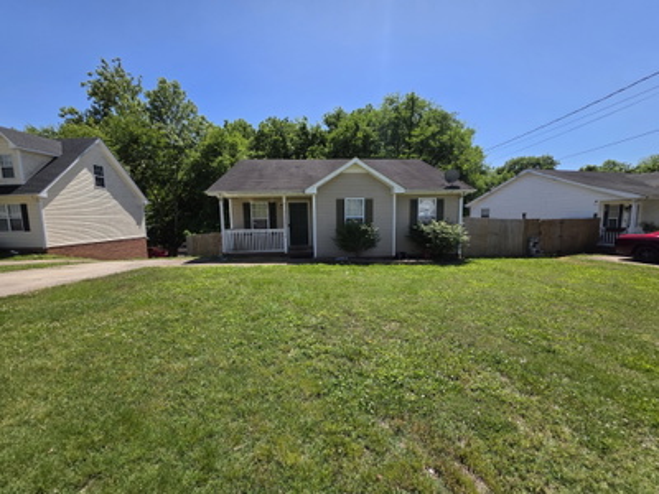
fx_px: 247
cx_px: 330
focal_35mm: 13
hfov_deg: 106.2
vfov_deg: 89.9
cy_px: 247
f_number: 1.9
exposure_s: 1/2140
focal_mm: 2.2
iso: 40
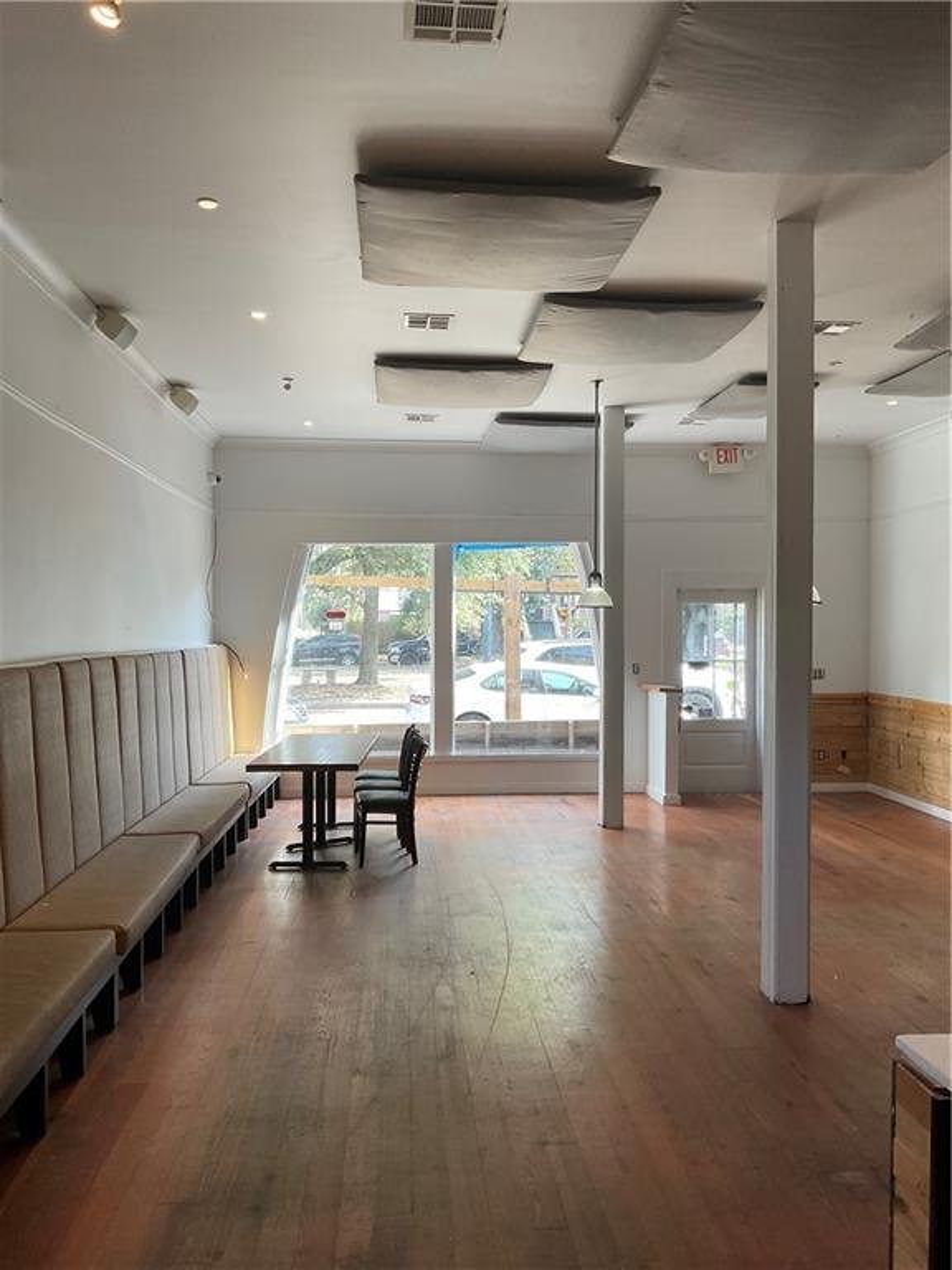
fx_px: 1063
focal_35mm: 29
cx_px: 476
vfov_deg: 61.7
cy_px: 635
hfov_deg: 48.2
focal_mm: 3
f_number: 1.8
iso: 64
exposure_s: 1/120
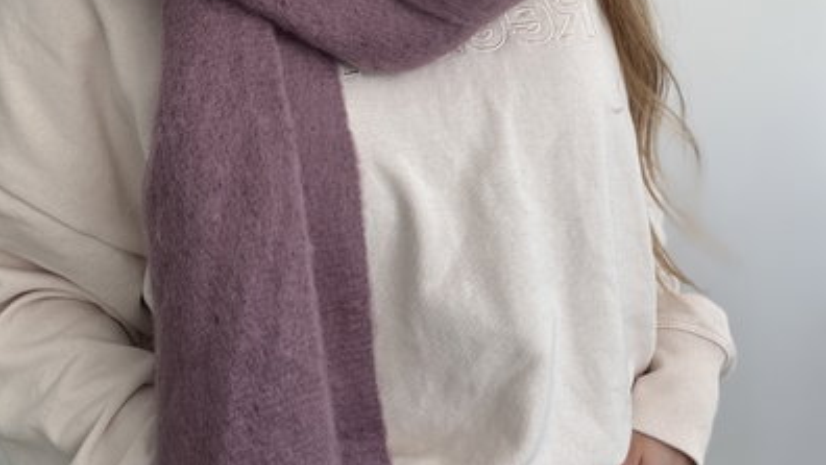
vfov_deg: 26.6
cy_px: 89
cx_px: 411
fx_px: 964
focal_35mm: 44
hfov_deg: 46.4
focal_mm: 2.69
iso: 80
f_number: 1.9
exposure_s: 1/121
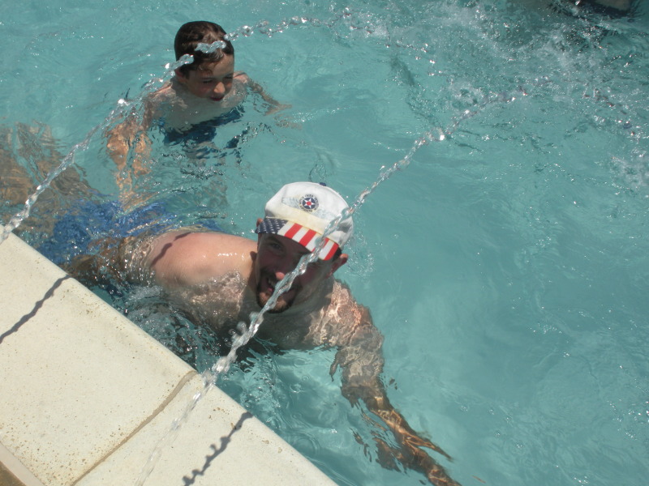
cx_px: 324
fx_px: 825
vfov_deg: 32.9
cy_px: 243
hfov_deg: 42.9
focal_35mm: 44
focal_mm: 7.7
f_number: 6.4
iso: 64
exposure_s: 1/498
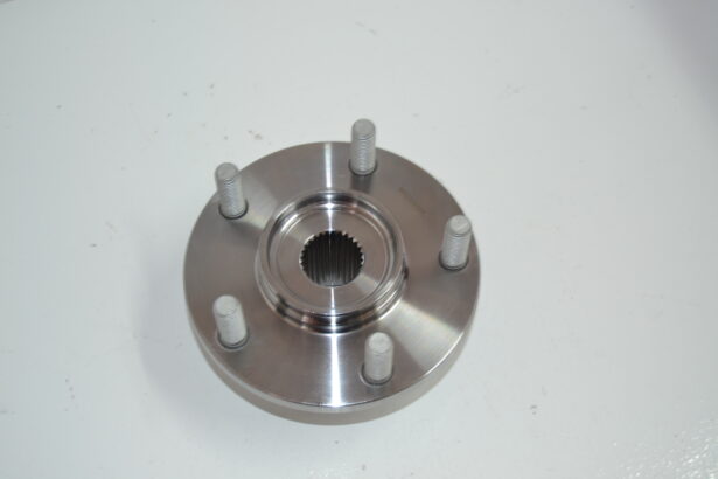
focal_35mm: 52
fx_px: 1047
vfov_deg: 25.8
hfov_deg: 37.9
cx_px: 359
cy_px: 240
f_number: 4.5
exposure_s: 1/15
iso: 200
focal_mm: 35
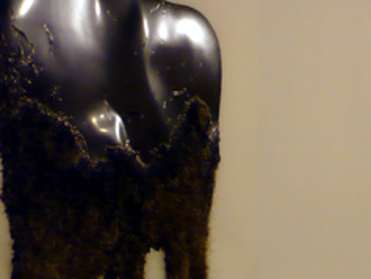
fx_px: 826
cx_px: 395
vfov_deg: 19.0
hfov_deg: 23.9
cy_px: 211
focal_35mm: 77
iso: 200
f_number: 2.8
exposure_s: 1/30
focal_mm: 5.8
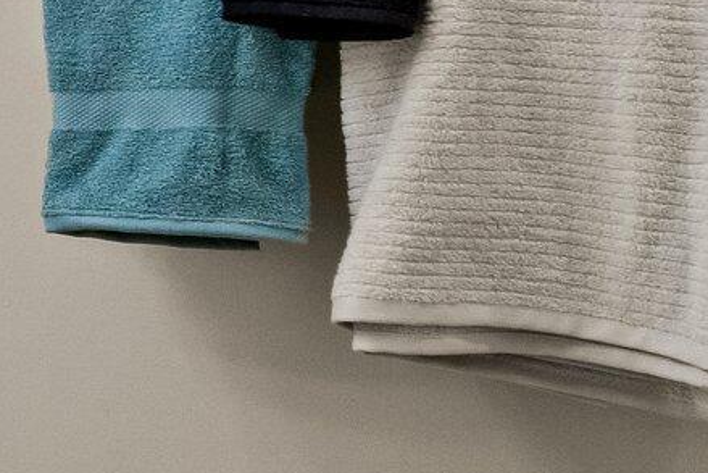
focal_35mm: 70
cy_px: -54
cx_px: -723
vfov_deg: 18.7
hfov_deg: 18.4
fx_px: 1377
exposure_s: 1/8
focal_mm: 10
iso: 400
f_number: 8
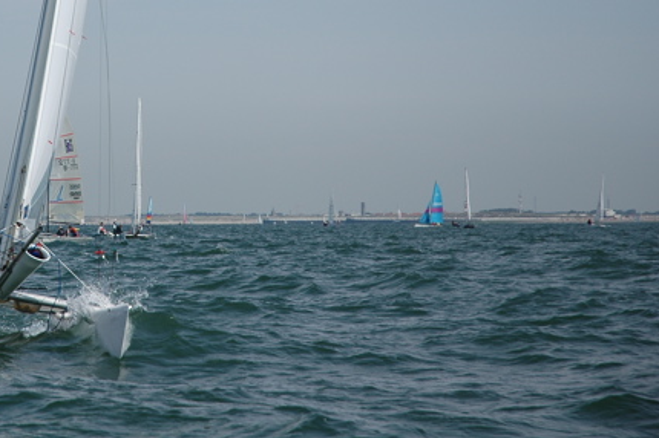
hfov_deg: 11.6
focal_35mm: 176
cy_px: 74
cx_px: 114
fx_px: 3219
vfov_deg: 7.8
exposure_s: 1/1600
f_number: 4.5
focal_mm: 70
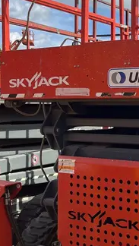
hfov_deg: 17.8
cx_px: 176
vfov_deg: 32.8
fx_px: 418
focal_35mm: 64
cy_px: 119
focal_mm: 5.1
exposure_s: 1/2899
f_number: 1.6
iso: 50
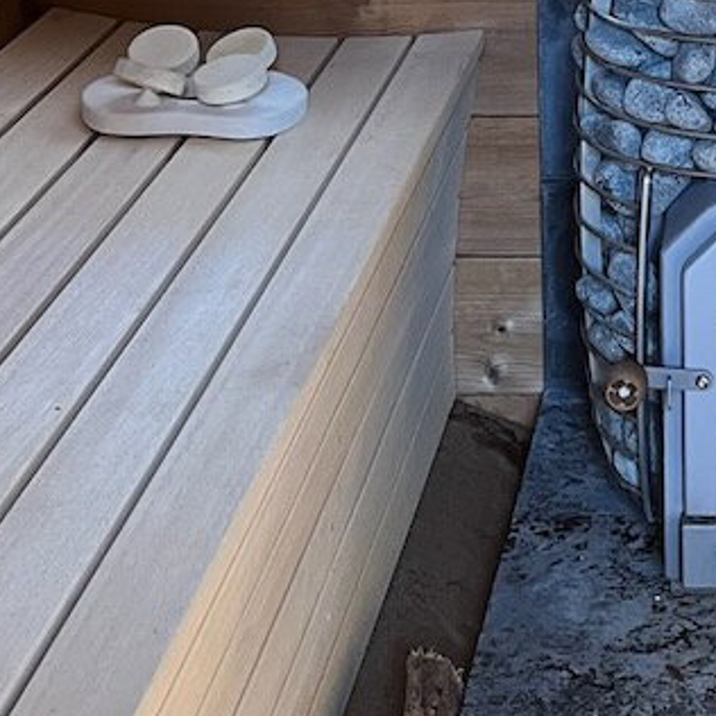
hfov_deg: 18.0
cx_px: 804
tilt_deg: -9.6
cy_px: -270
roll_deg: +0.5
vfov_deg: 17.3
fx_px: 2176
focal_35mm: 93
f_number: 1.6
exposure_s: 1/72
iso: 125
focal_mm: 5.1
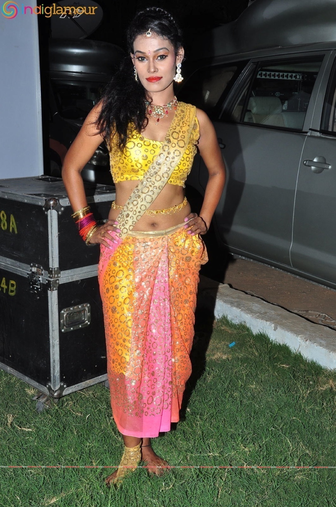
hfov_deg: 29.8
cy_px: 254
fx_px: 632
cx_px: 168
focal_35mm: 45
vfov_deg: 43.7
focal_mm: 30
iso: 400
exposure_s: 1/125
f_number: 10
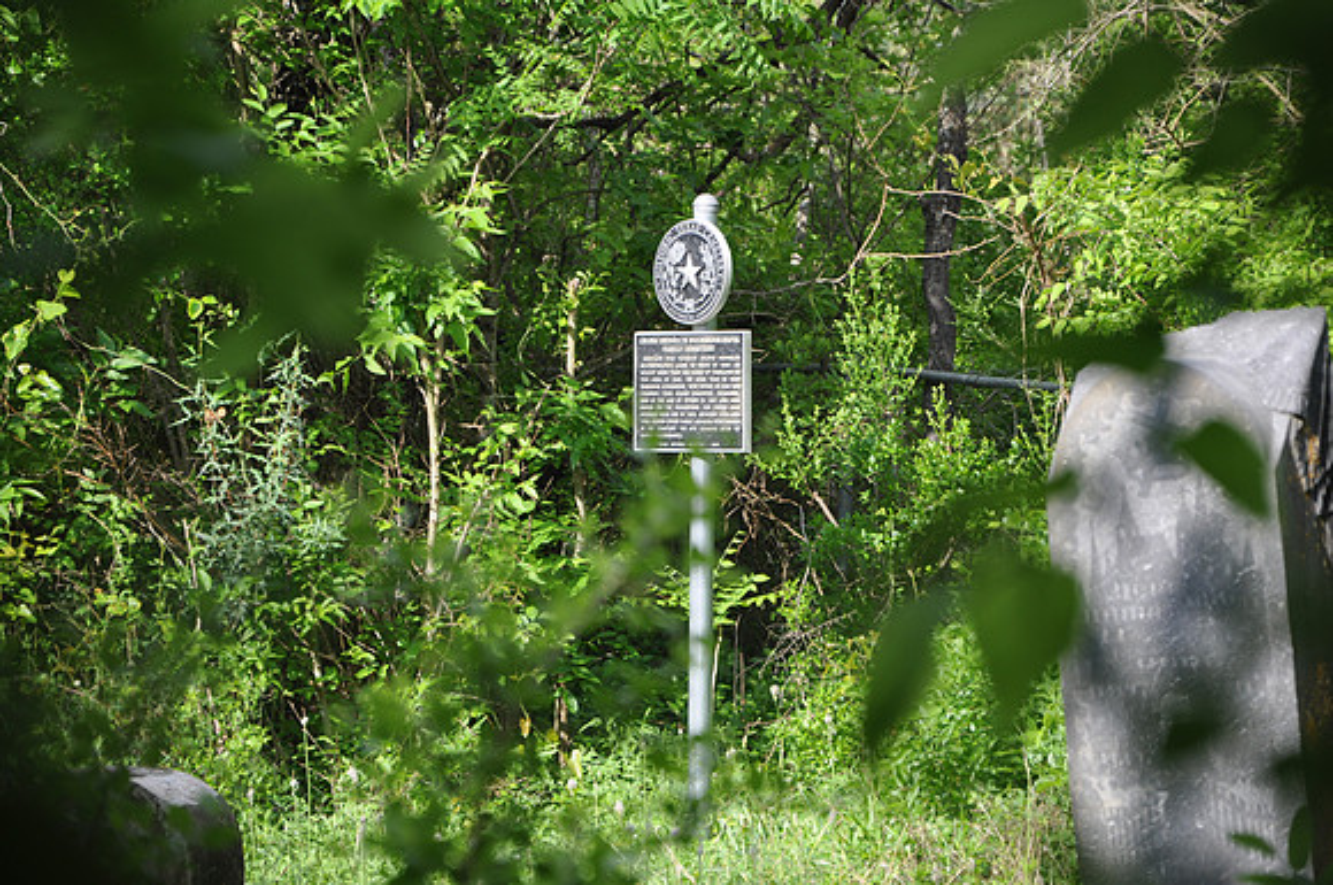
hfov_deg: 13.1
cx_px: 666
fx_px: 5824
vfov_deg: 8.7
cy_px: 442
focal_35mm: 158
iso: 200
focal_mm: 105
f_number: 6.3
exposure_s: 1/160
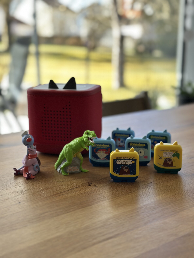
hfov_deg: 30.3
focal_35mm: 48
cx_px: 97
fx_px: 359
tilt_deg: -13.0
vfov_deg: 39.7
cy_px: 129
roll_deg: +0.5
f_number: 1.78
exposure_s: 1/188
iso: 80
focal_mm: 6.86
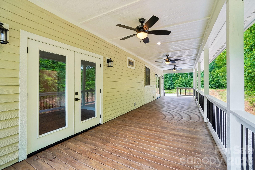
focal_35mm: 15
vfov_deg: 77.3
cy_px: 85
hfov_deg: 100.4
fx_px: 106
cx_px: 128
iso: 200
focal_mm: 10
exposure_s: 1/30
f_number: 8
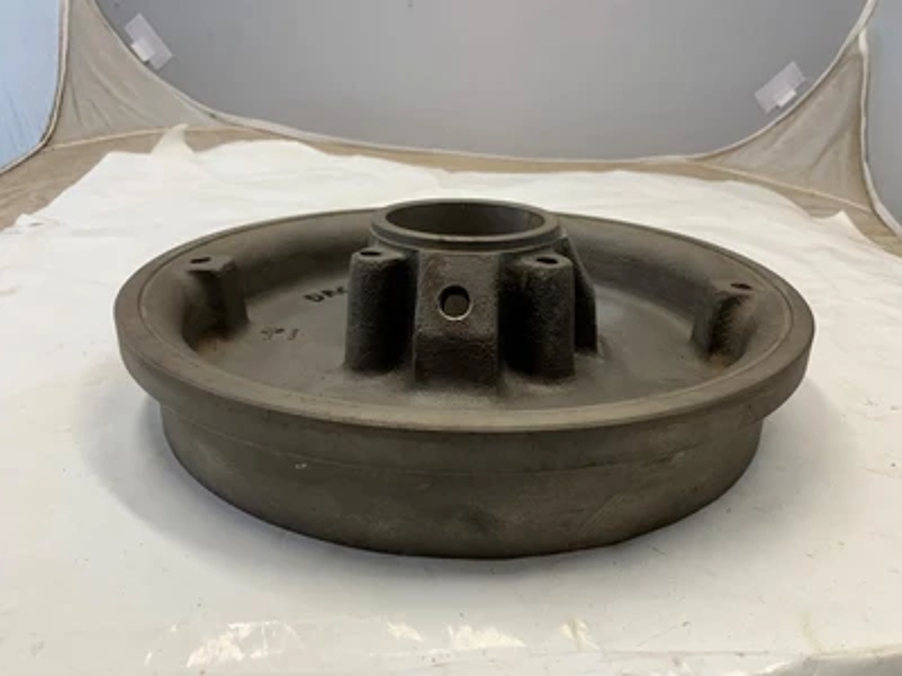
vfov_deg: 53.1
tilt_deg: -21.1
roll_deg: -2.0
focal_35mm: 26
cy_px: 338
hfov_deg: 67.3
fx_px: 677
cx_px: 451
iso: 64
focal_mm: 4.25
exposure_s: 1/121
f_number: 1.8
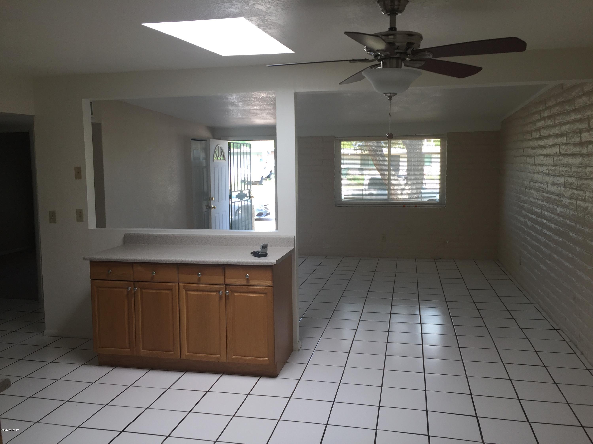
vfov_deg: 48.2
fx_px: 497
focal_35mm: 29
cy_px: 222
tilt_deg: -5.8
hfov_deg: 61.7
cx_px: 296
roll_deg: -1.6
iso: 40
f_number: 2.2
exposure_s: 1/120
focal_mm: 4.15
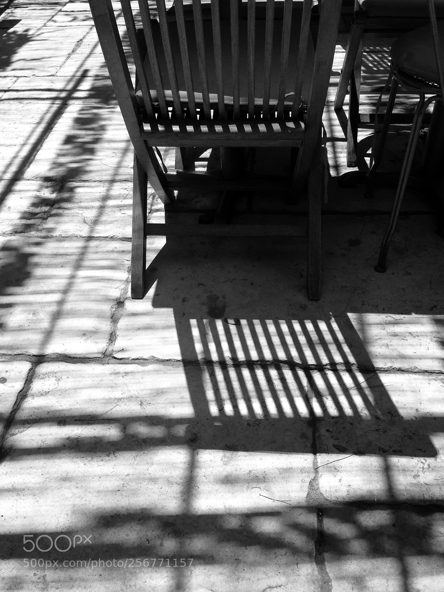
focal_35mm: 33
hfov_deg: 42.9
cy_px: 296
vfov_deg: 55.4
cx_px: 222
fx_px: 564
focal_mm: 4.12
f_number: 2.4
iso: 50
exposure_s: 1/455
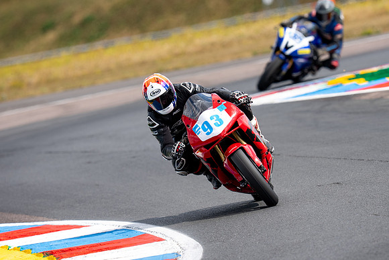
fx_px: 6009
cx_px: 215
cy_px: 123
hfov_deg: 3.7
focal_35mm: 556
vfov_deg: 2.5
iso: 64
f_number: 4.5
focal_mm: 400
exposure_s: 1/400
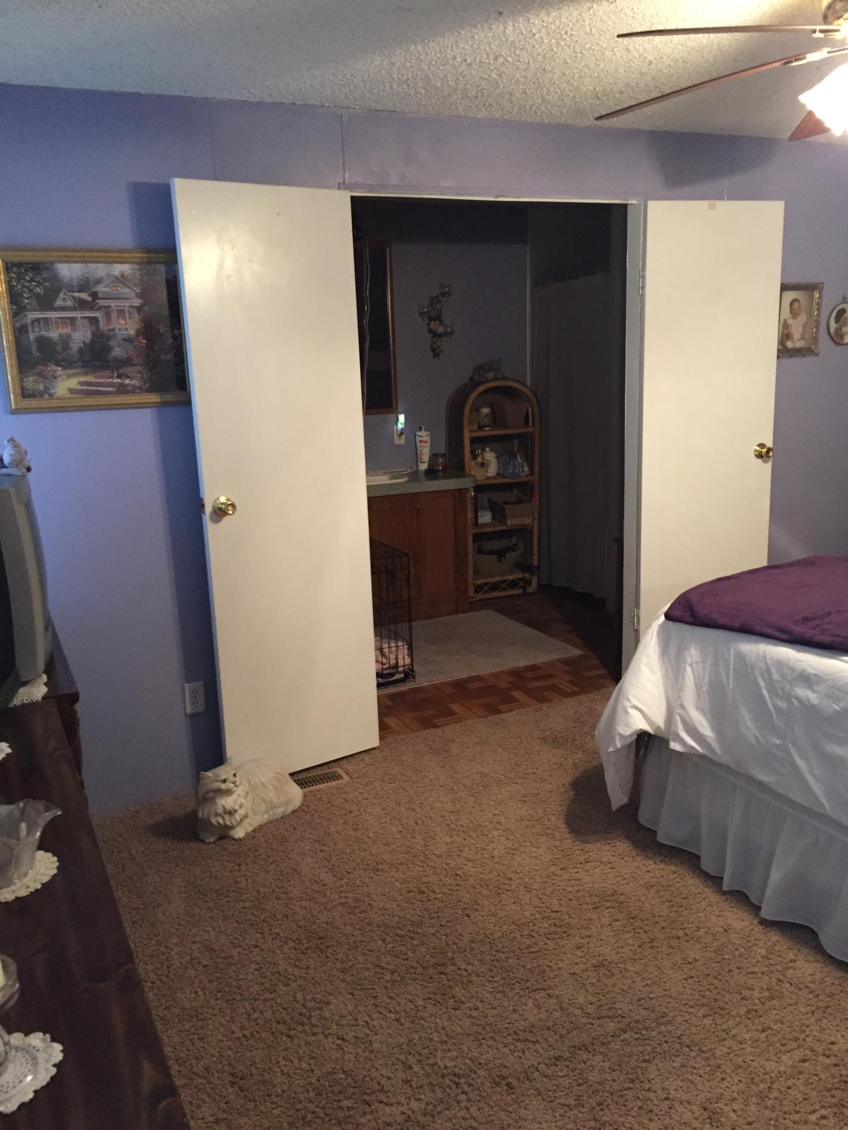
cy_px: 565
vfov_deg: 61.7
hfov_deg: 48.2
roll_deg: +1.8
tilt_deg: -13.3
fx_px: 947
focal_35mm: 29
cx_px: 424
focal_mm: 4.15
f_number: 2.2
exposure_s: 1/15
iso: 250
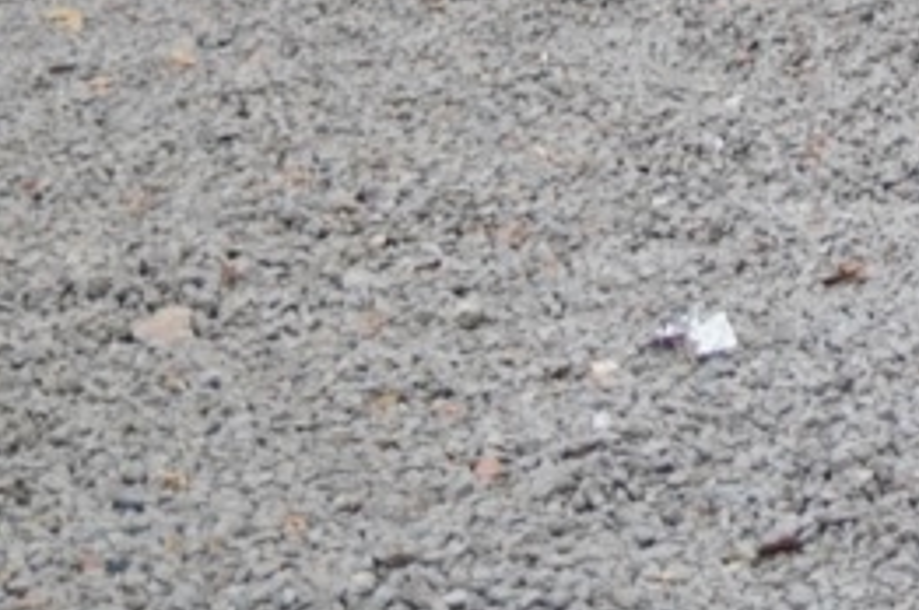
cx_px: 1961
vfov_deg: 5.9
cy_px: -1206
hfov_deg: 9.0
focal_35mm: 214
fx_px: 5456
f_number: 2.8
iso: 400
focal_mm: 35
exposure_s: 1/125
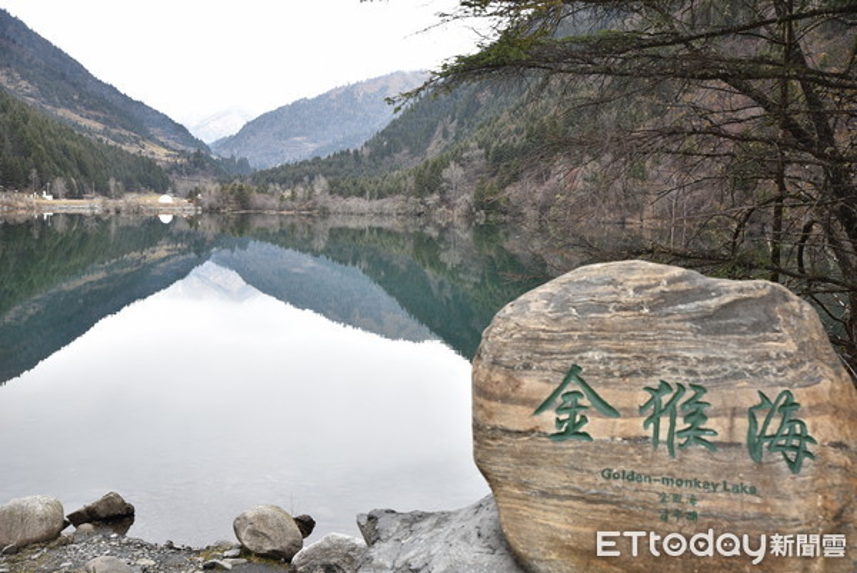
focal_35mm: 34
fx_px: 810
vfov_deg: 38.9
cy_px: 286
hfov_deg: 55.8
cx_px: 428
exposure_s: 1/125
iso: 200
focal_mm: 34
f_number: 5.6
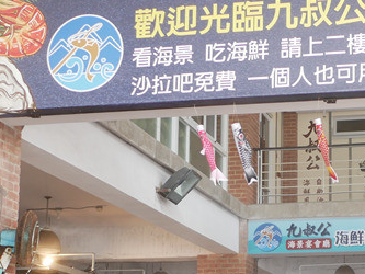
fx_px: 949
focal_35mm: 90
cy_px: 260
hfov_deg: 21.3
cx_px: 332
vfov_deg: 16.2
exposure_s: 1/80
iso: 200
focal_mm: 15
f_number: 1.7
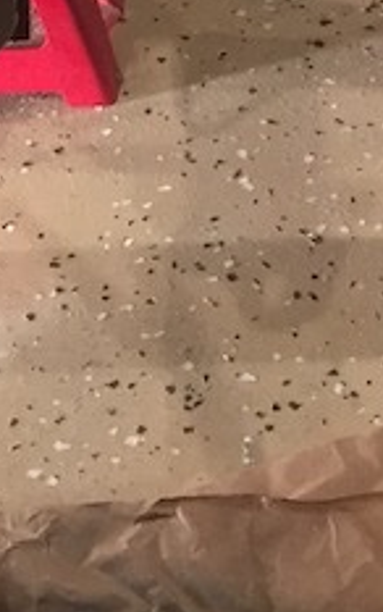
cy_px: -373
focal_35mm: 135
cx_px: 365
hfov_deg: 9.7
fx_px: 2250
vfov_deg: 14.2
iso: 250
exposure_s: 1/17
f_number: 2.2
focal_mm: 4.15
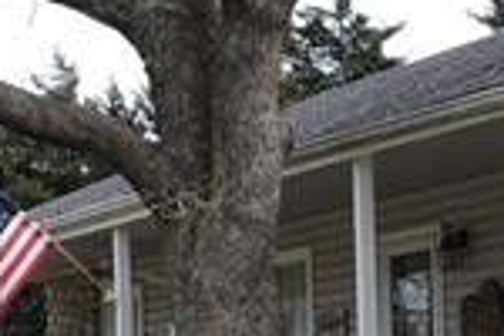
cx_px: 709
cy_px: 309
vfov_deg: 7.7
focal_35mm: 178
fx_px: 2492
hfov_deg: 11.2
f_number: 3.3
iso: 100
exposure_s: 1/640
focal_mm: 7.1
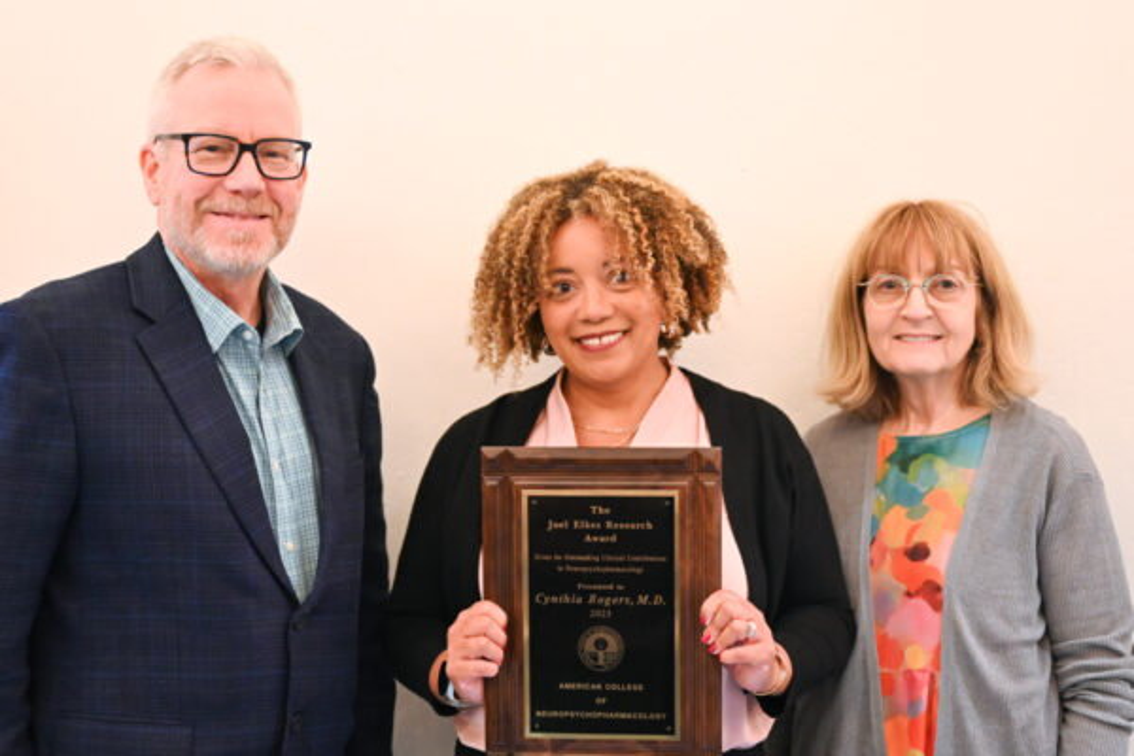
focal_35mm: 46
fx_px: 1449
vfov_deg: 29.2
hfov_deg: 42.7
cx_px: 567
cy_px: 378
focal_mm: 46
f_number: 2.8
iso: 5000
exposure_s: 1/50
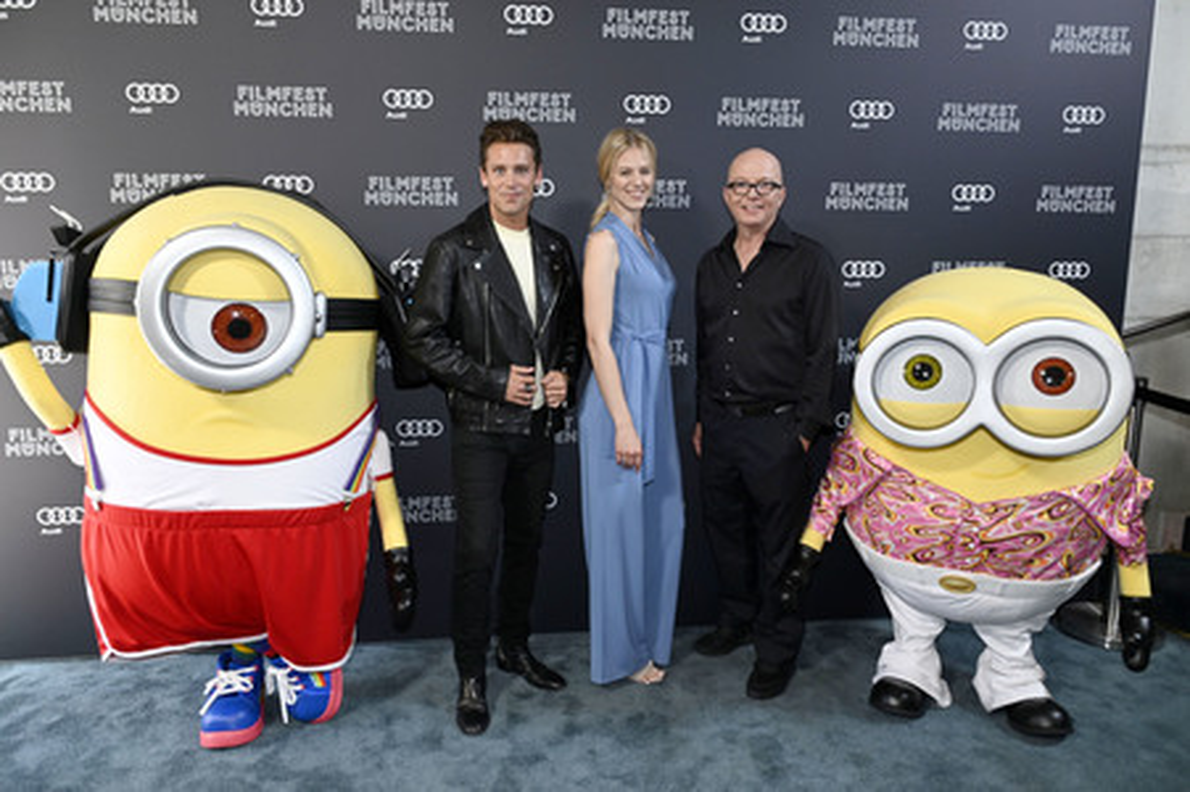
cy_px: 396
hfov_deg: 70.5
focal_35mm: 26
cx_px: 595
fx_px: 842
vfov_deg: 50.3
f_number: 6.3
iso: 1600
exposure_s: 1/160
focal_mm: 25.5
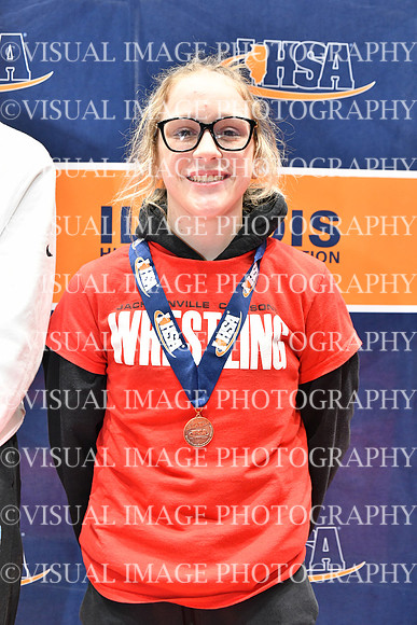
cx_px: 208
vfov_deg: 41.1
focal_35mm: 48
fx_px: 833
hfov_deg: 28.1
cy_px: 312
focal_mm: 48
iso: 3200
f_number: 5.6
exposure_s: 1/100
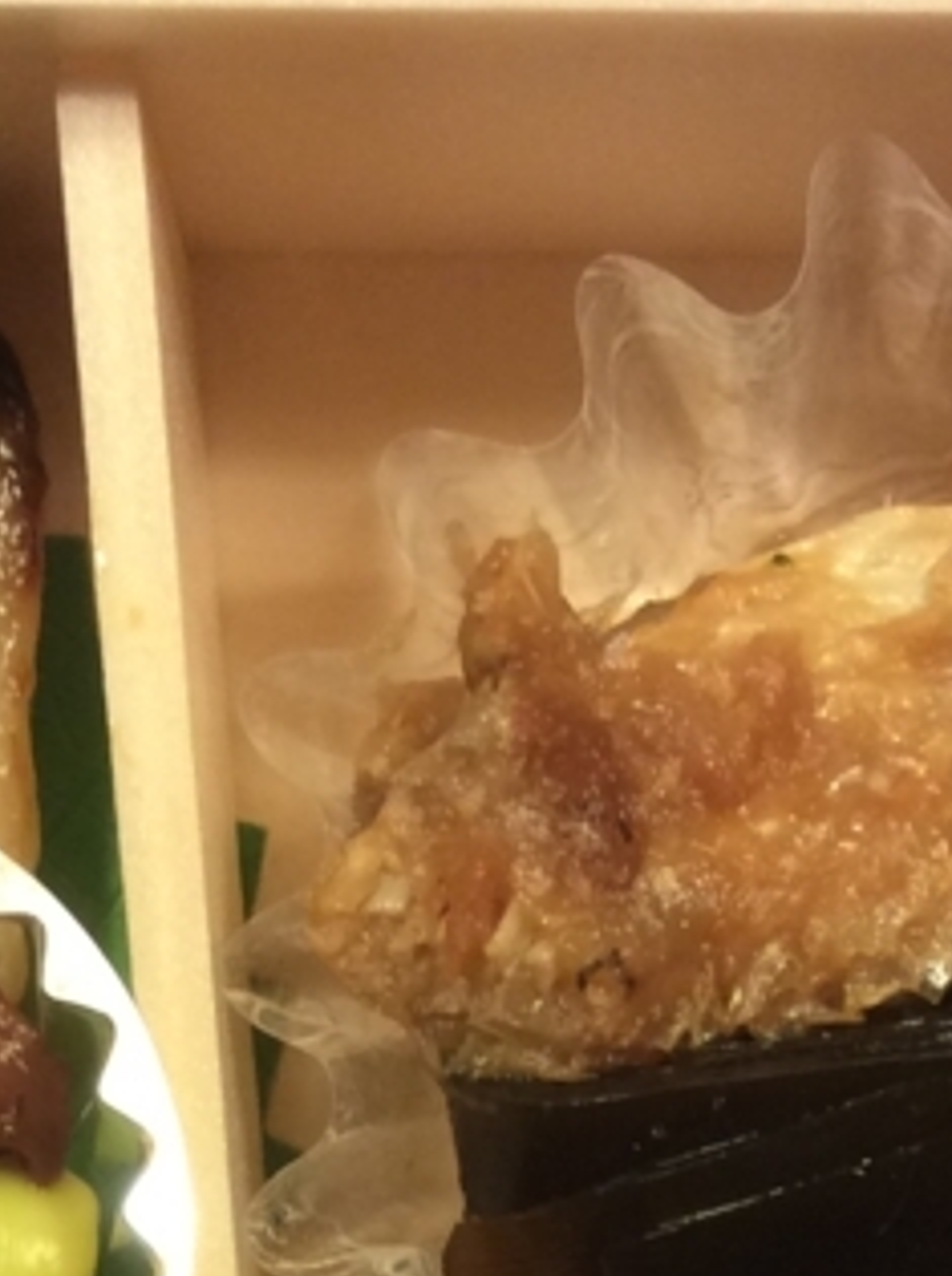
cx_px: 302
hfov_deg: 14.2
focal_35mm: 104
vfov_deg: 17.9
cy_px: 1564
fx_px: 3827
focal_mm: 3.3
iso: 64
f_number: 2.4
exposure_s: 1/24
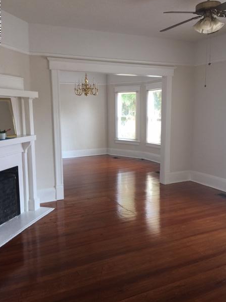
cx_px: 109
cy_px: 153
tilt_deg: -8.0
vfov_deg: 58.4
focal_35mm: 31
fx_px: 270
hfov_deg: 45.4
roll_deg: +0.6
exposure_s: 1/40
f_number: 2.2
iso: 32
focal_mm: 4.15
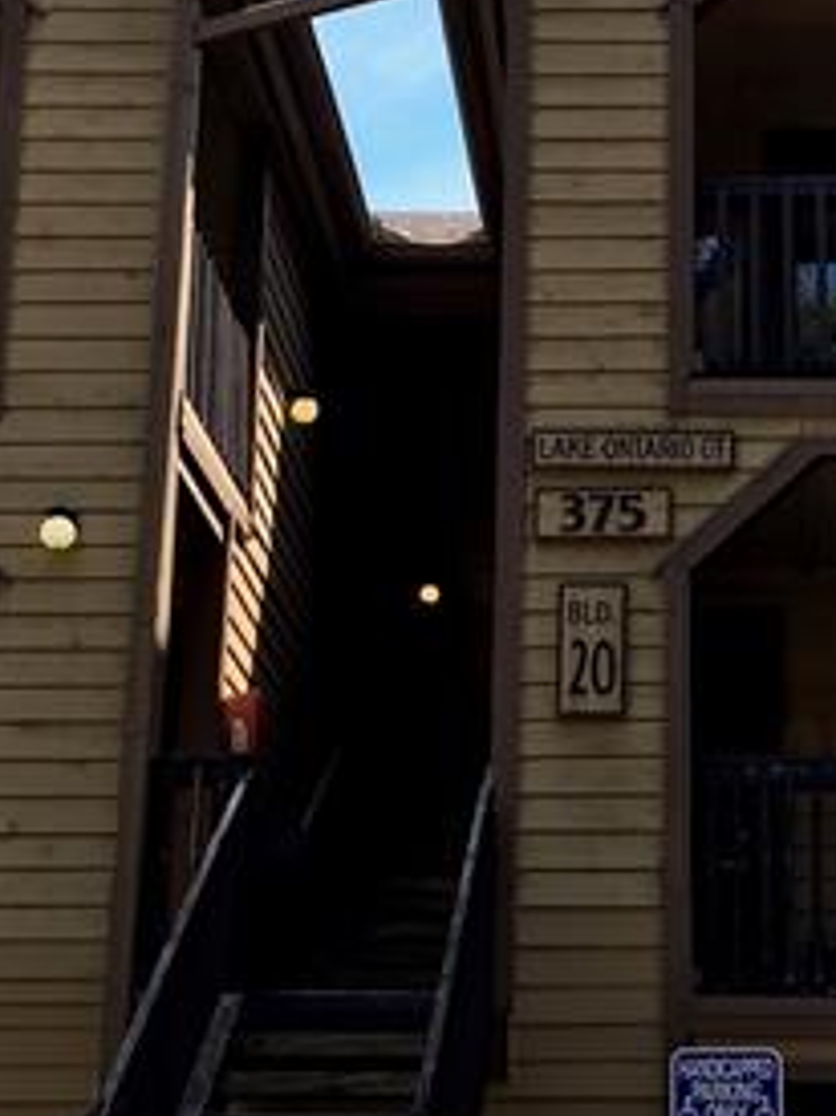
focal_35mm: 81
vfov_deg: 24.1
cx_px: 637
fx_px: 2610
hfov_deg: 18.1
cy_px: 584
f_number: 2.2
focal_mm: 4.15
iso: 25
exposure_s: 1/541
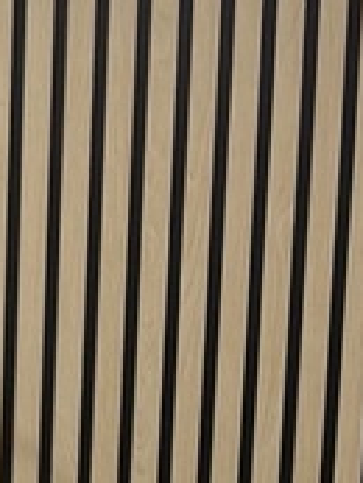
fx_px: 2262
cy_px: 698
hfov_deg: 9.0
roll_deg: -1.1
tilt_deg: -8.2
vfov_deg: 11.7
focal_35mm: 162
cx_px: -156
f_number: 1.6
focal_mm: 5.96
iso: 100
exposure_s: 1/167
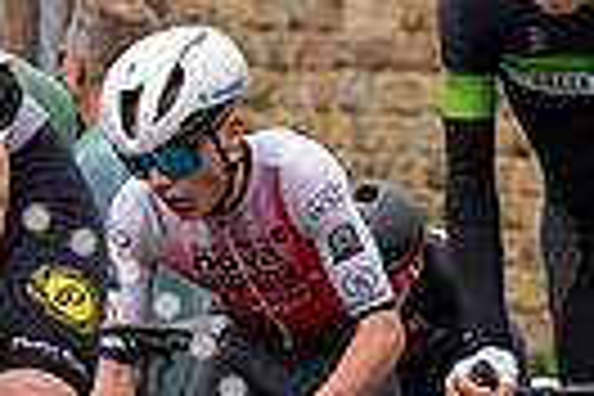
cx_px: 720
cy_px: 274
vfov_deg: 4.0
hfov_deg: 6.0
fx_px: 5610
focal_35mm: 340
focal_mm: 70
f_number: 3.5
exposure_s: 1/800
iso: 400
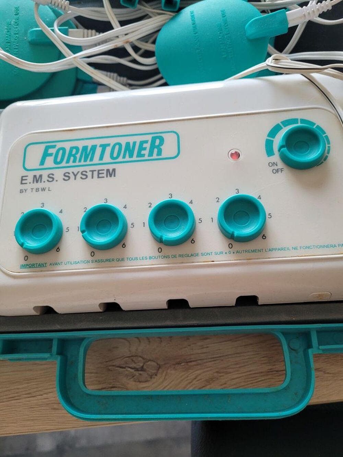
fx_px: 343
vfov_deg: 67.3
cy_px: 228
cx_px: 172
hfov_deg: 53.1
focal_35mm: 26
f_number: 1.8
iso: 200
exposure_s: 1/100
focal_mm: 5.4
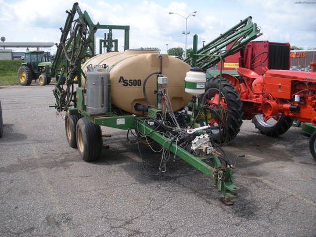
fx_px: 329
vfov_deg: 39.7
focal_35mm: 36
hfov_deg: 51.4
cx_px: 158
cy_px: 118
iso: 64
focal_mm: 6.3
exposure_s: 1/388
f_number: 3.5
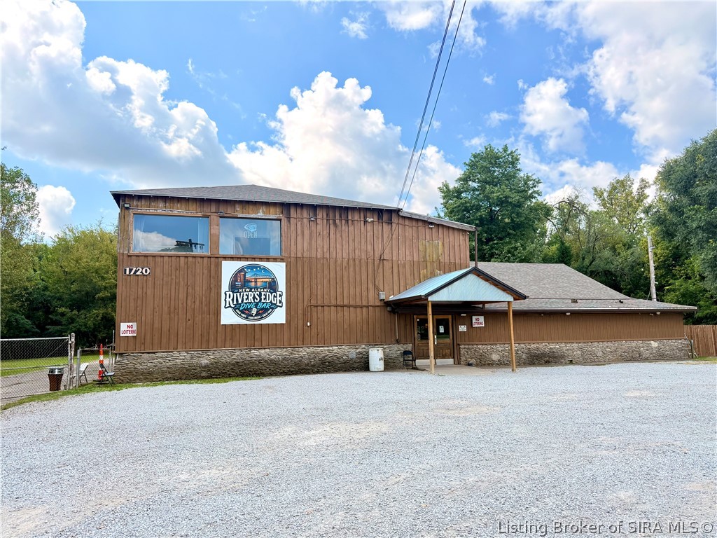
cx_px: 358
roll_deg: +1.4
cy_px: 269
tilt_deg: +6.3
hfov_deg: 71.6
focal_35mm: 24
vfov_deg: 56.8
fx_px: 497
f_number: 1.78
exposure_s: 1/1618
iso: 100
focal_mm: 6.76
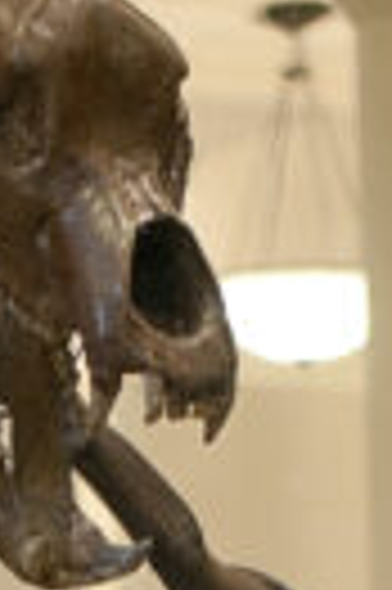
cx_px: -140
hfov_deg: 6.6
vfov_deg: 9.4
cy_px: 1157
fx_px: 3357
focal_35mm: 205
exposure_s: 1/80
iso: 640
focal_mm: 30
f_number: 1.4
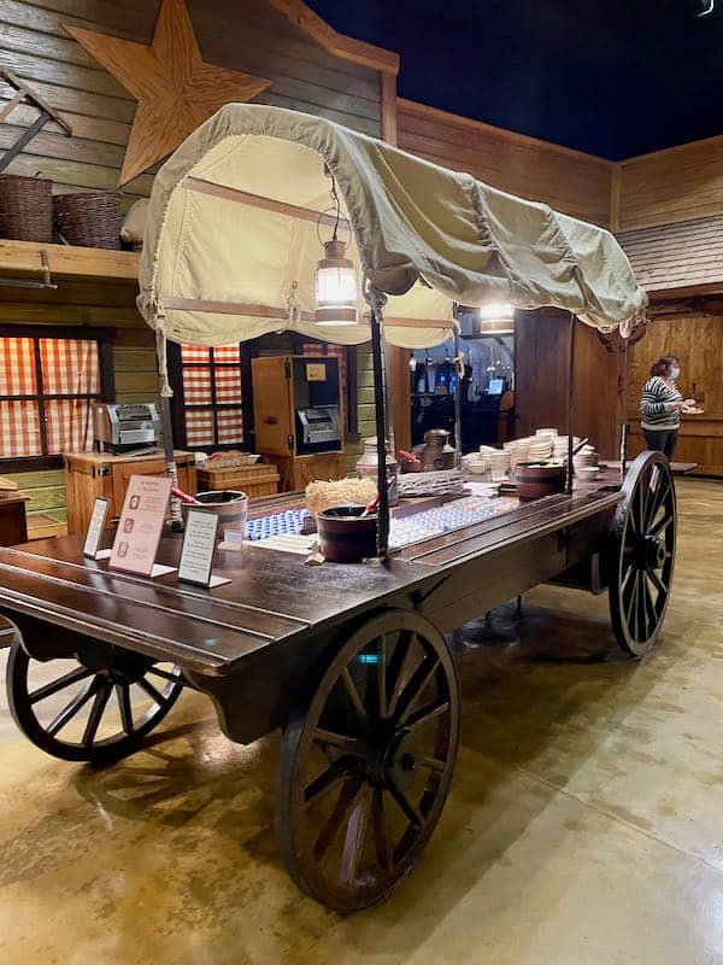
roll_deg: +0.7
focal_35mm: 26
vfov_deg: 67.3
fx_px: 724
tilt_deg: -8.1
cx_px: 362
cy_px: 482
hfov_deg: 53.1
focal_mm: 4.2
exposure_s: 1/33
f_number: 1.6
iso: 500
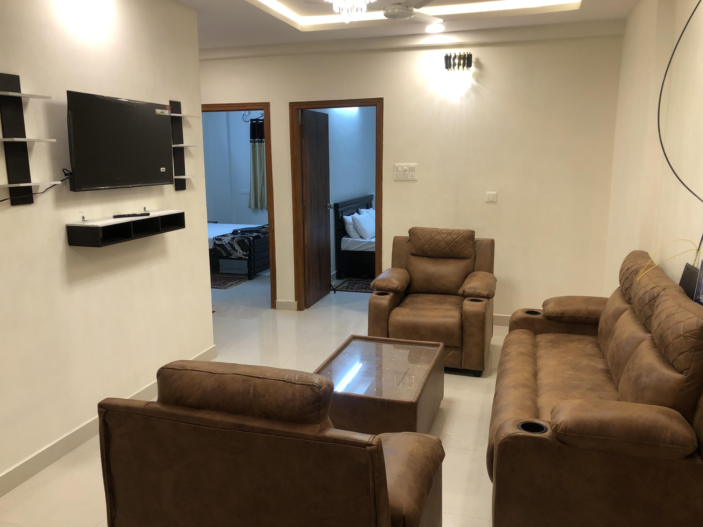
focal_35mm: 28
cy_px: 264
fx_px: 569
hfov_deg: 63.4
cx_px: 352
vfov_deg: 49.7
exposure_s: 1/33
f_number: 1.8
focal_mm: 4
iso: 40
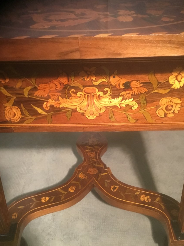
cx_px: 93
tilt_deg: -35.0
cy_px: 122
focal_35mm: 33
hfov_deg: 42.9
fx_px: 234
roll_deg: +1.3
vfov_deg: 55.4
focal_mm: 3.3
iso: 200
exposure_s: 1/20
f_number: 2.4
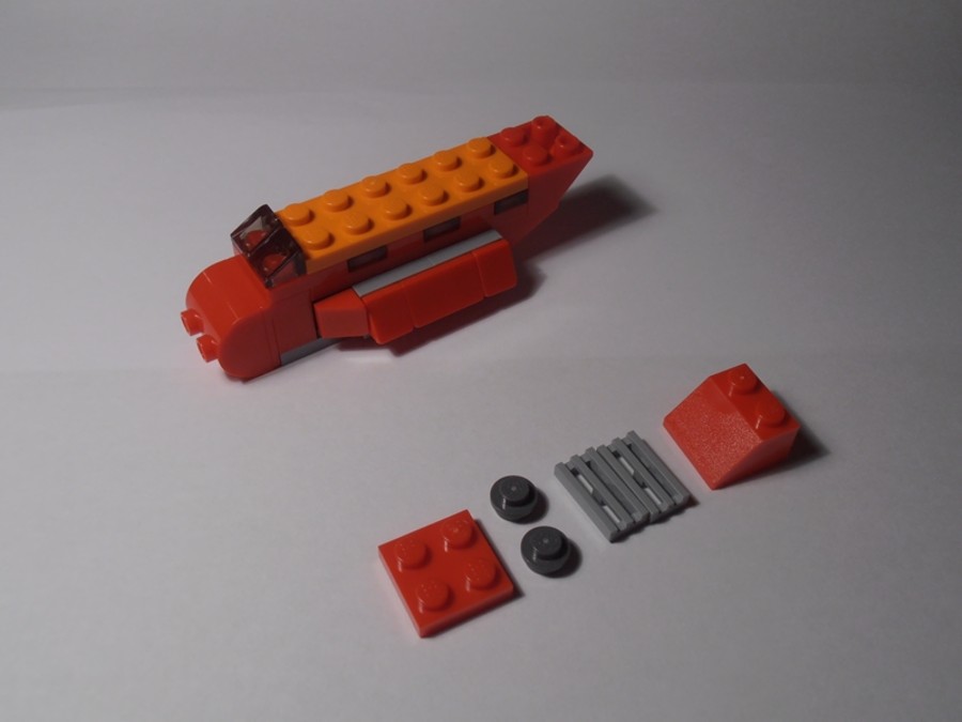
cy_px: 361
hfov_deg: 50.1
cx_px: 481
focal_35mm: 37
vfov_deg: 38.7
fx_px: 1028
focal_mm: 6.61
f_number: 3.9
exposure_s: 1/50
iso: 80
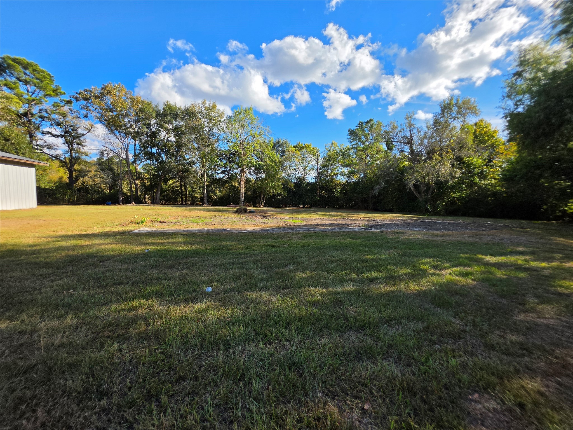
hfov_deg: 106.2
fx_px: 215
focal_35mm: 13
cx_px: 286
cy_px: 215
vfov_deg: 89.9
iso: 32
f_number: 1.9
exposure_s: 1/1601
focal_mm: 2.2
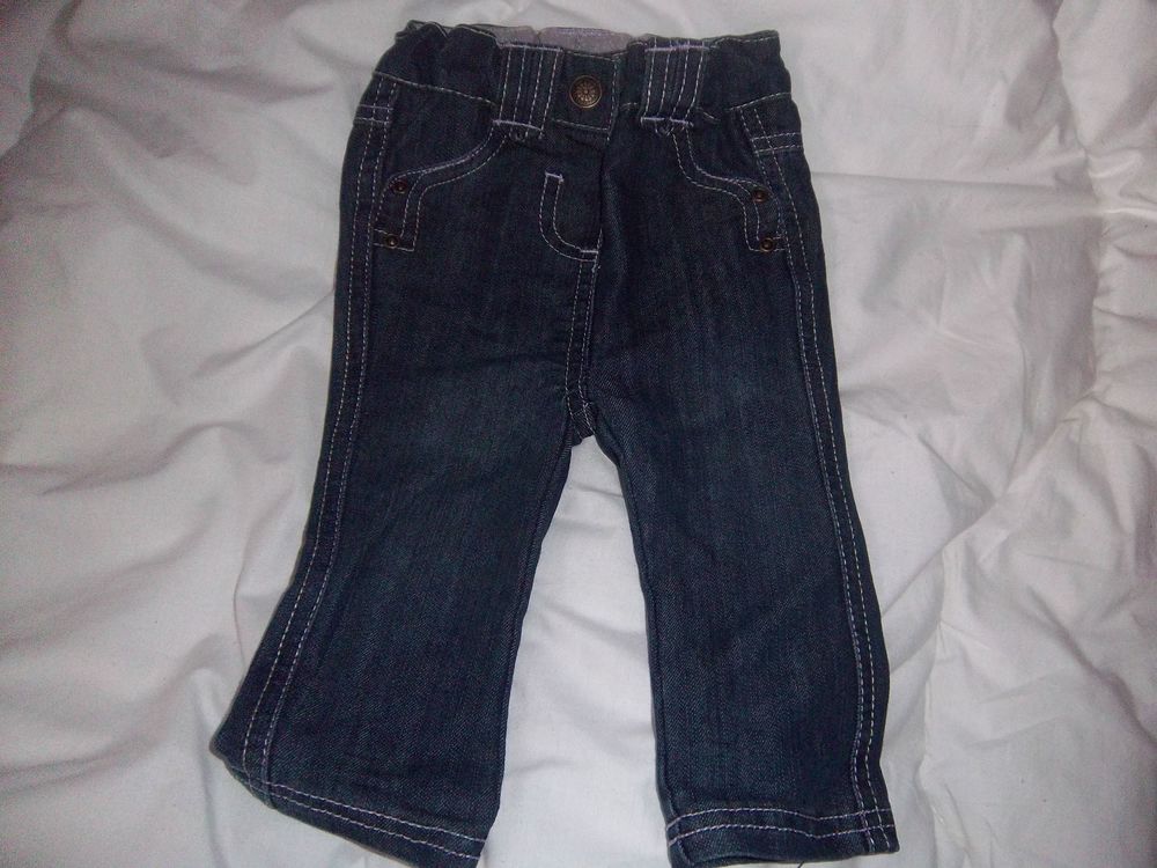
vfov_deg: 49.7
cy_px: 434
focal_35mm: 28
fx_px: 936
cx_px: 578
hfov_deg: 63.4
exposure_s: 1/64
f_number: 3.5
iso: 160
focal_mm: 5.1
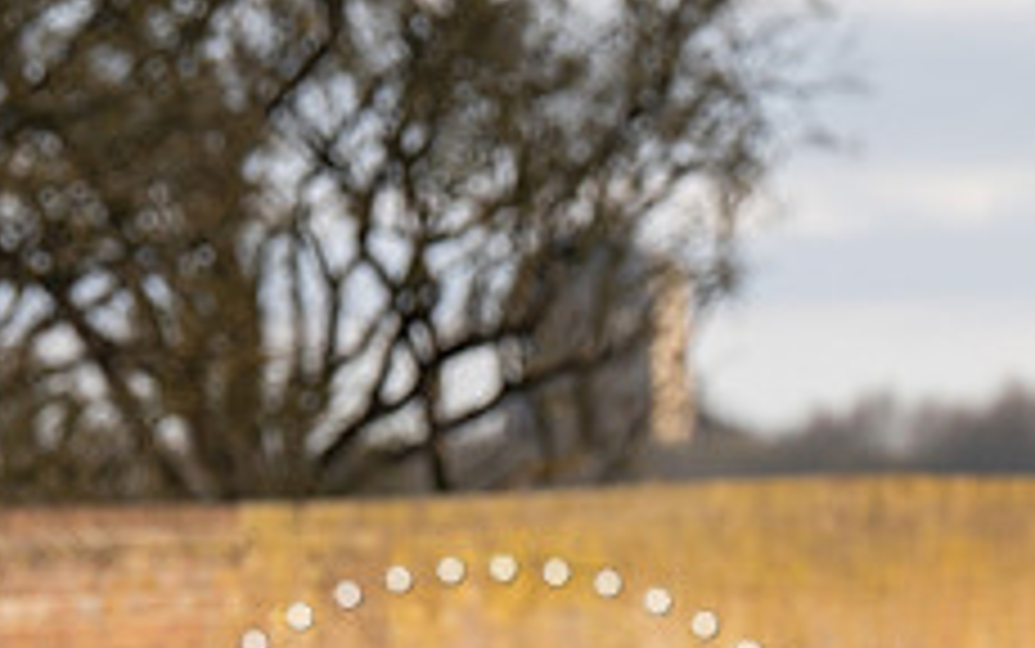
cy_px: 585
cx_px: 1605
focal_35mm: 437
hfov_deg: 4.8
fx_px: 12333
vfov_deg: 3.0
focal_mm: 114
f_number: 4
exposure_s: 1/800
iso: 125
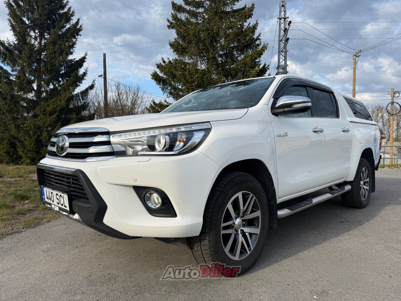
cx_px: 200
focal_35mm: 24
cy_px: 150
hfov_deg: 71.6
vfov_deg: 56.8
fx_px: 278
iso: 80
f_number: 1.78
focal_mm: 6.76
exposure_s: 1/2169
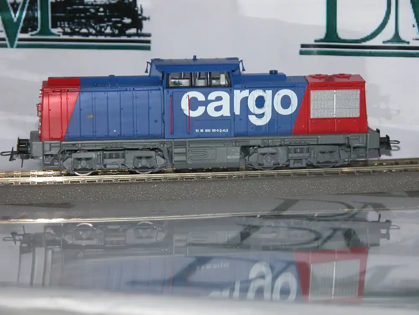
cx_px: 210
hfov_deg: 14.5
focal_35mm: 136
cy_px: 158
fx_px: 1646
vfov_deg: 10.9
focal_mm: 34.7
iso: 100
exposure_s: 1/125
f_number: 3.8
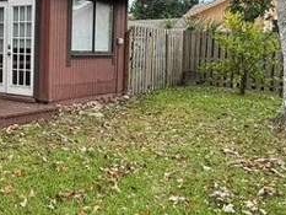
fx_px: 397
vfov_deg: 30.1
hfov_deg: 37.8
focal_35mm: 48
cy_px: 74
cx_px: 48
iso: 64
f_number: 2.2
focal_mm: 2.22
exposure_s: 1/349
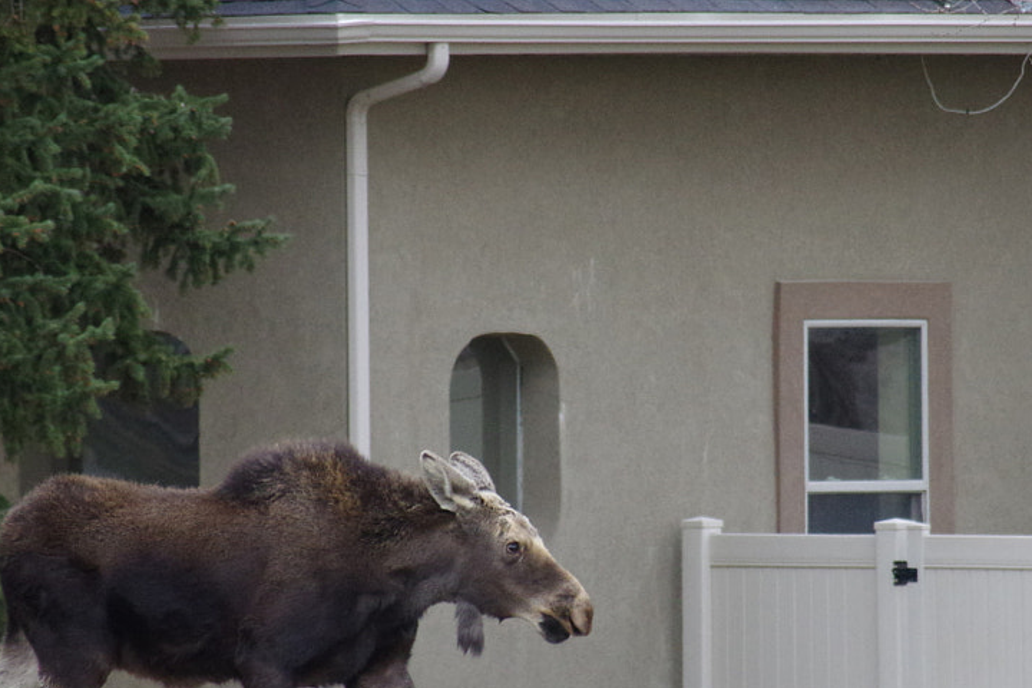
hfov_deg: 2.1
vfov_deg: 1.4
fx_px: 28636
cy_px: 416
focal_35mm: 999
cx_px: 565
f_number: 6.3
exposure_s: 1/400
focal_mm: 300
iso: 1600
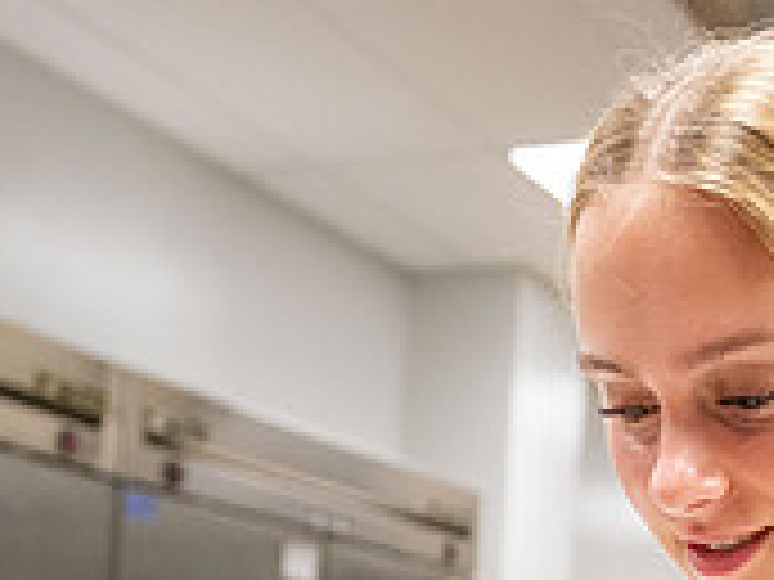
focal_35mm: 78
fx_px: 1744
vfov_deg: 17.1
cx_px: 698
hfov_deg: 24.3
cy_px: 861
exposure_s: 1/400
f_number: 2.8
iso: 2500
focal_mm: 24
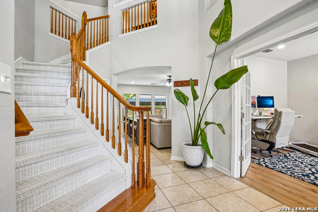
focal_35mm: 16
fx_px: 141
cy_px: 106
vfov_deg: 73.8
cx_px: 159
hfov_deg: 96.7
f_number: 8
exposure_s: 1/13
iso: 400
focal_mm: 16
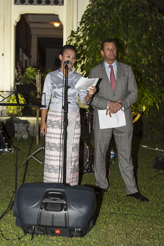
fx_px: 383
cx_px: 82
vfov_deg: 35.7
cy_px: 123
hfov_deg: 24.2
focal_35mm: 56
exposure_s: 1/60
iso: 400
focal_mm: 56
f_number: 5.6
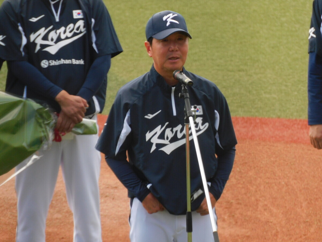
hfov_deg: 2.5
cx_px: 161
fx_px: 7442
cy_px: 121
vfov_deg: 1.9
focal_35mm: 800
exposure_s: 1/250
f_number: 5.6
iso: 180
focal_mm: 143.3
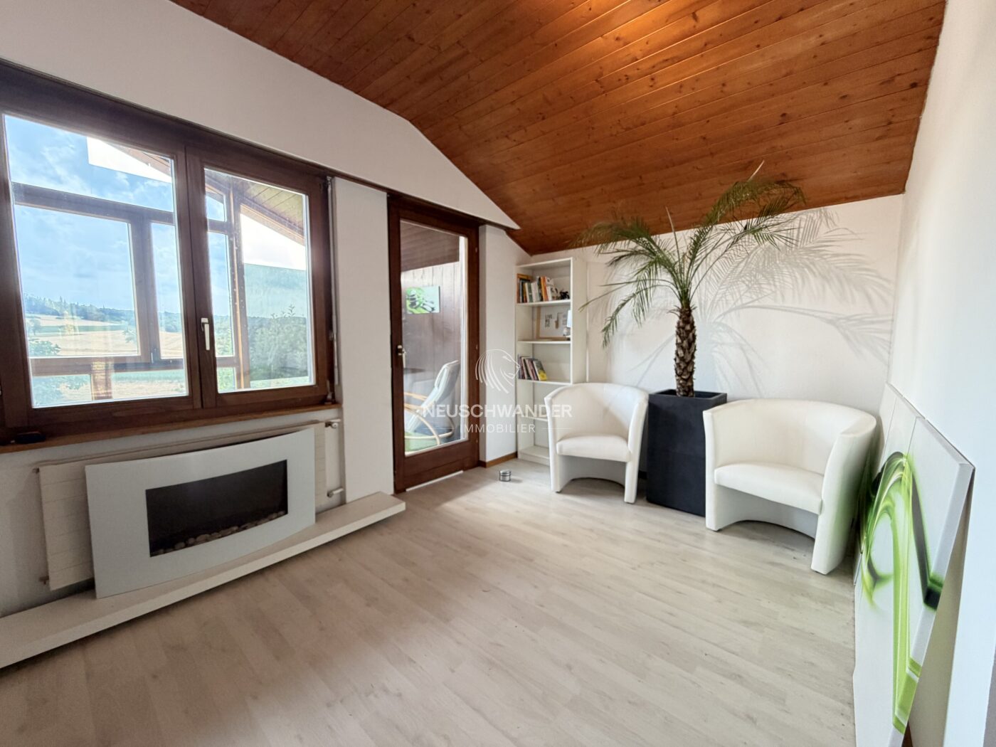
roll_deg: +0.0
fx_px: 403
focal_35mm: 14
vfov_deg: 85.7
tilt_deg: -4.6
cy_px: 374
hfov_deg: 102.1
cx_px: 498
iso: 200
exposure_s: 1/50
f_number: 2.2
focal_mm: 2.22
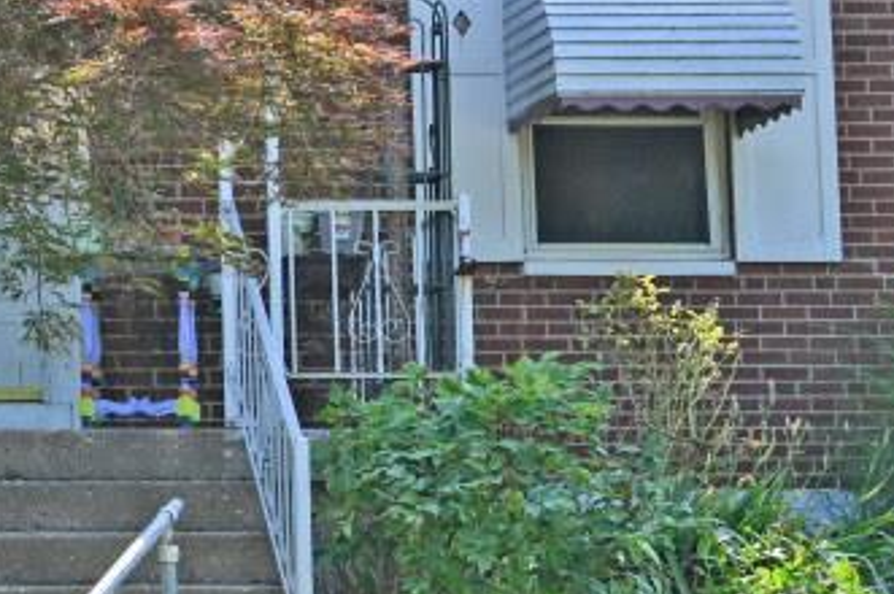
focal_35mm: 129
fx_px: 3207
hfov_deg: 14.7
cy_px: 243
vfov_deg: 10.6
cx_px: -454
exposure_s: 1/320
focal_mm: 28.5
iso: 100
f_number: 6.3
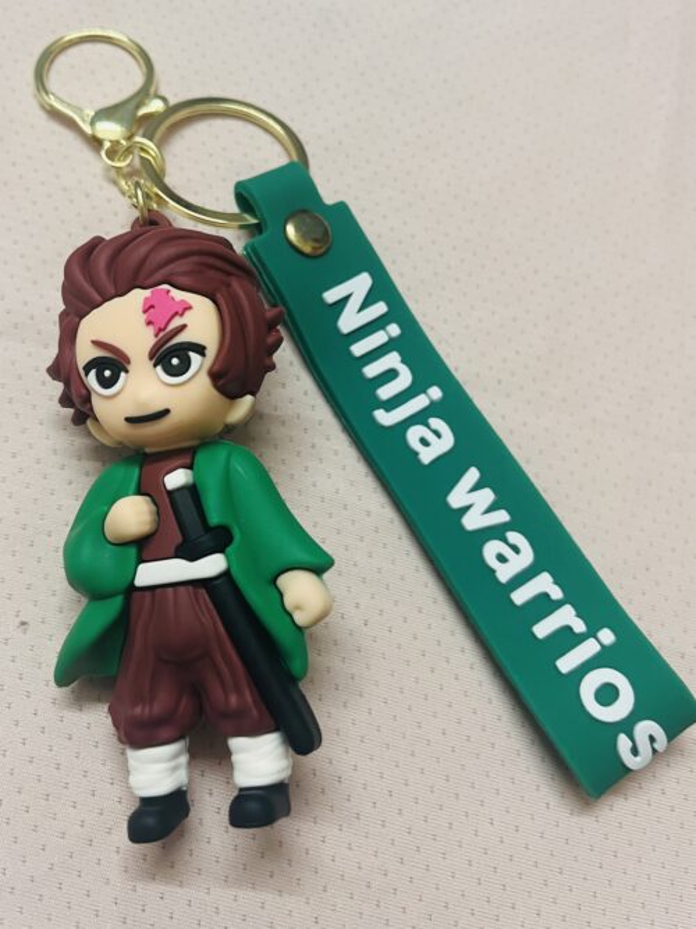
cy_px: 464
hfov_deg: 53.0
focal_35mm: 26
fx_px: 697
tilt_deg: -69.9
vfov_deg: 67.3
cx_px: 348
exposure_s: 1/50
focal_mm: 5.1
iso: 200
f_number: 1.6
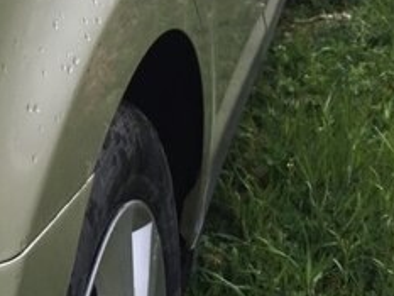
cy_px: -38
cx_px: -14
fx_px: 934
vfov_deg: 17.3
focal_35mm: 82
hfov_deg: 22.7
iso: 32
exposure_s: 1/514
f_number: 2.2
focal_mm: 4.15
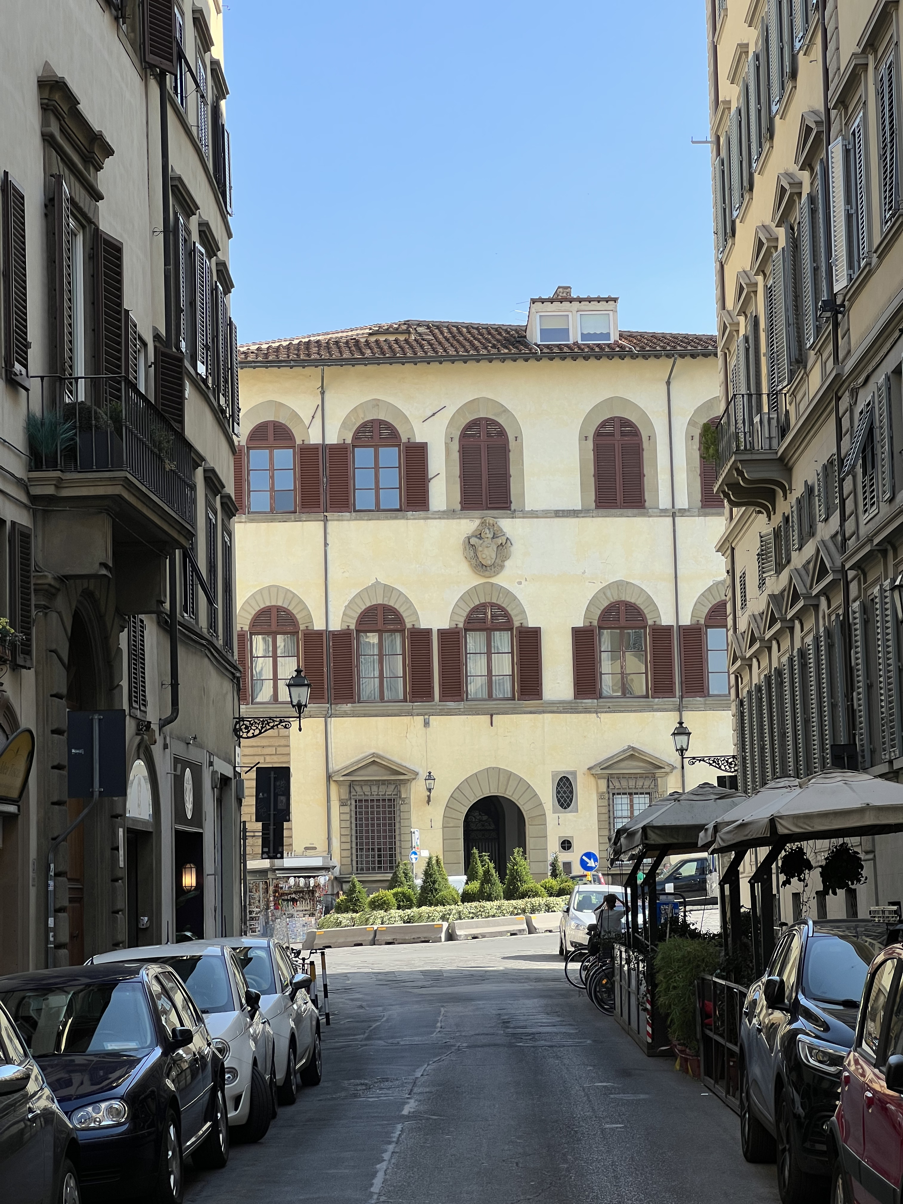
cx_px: 452
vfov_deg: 25.3
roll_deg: +2.0
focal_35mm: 77
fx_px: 2678
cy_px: 602
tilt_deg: +7.3
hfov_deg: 19.1
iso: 32
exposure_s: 1/401
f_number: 2.8
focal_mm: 9
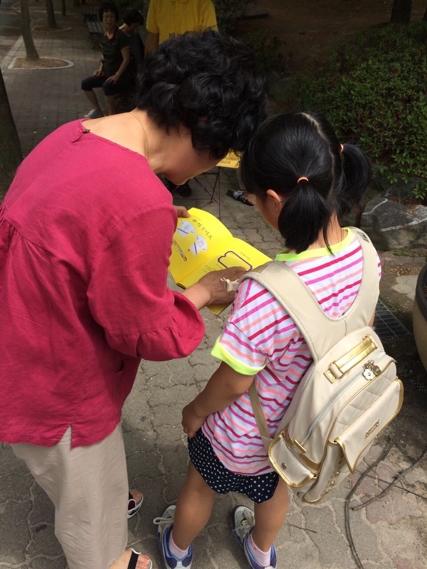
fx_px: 477
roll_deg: -2.8
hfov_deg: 48.2
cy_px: 284
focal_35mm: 29
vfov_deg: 61.7
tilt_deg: -34.7
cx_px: 214
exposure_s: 1/1368
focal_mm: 4.15
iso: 32
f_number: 2.2
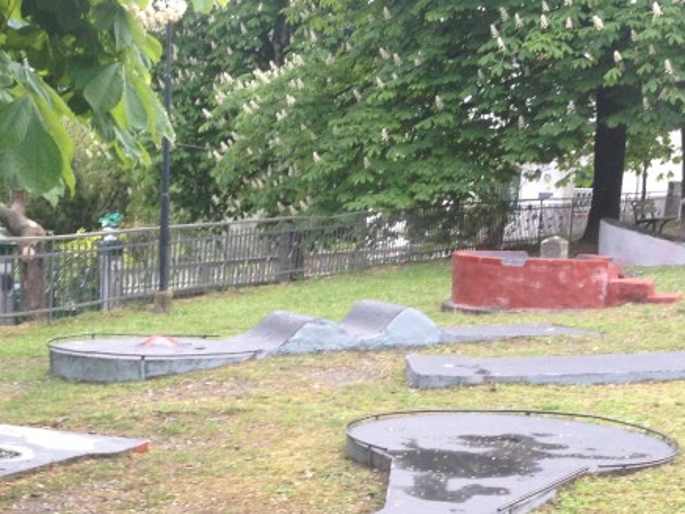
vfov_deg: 17.7
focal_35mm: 82
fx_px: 1623
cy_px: 469
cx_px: 351
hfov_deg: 23.8
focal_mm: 4.28
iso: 50
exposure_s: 1/24
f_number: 2.4
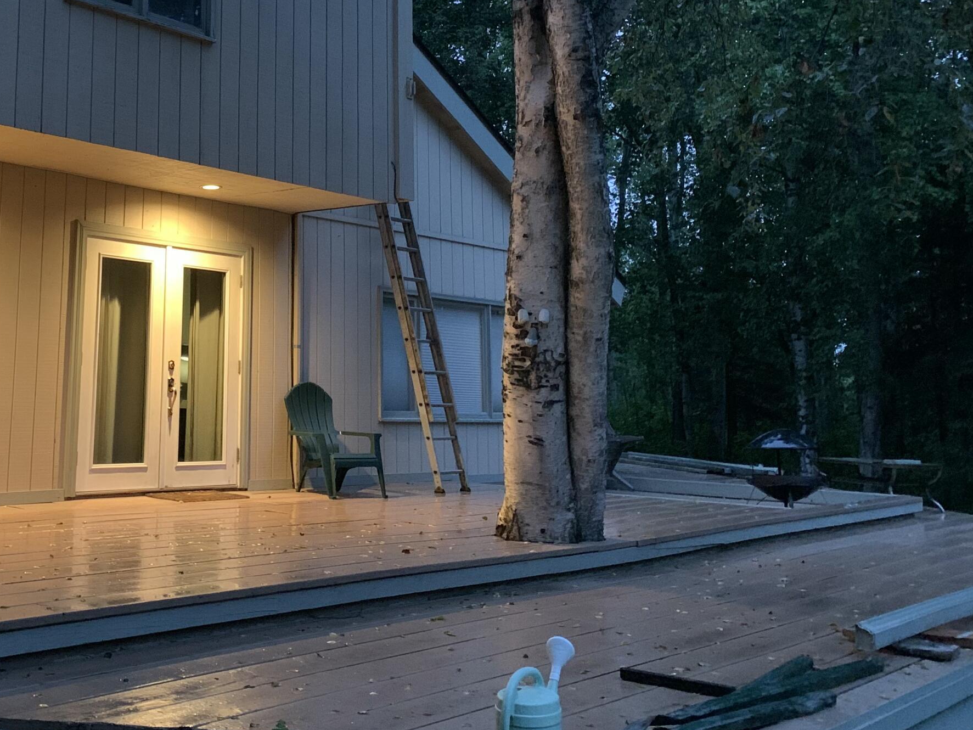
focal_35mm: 44
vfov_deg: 32.2
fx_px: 1237
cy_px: 175
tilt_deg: +10.1
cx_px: 209
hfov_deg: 41.3
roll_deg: -1.8
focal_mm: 4.25
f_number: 1.8
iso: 640
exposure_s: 1/30
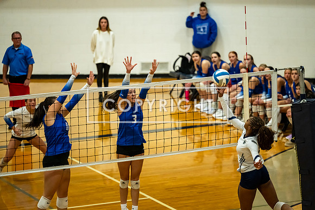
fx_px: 1575
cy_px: 105
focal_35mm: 180
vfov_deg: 7.6
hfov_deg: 11.4
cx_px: 158
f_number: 2.8
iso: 5000
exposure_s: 1/1250
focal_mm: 180
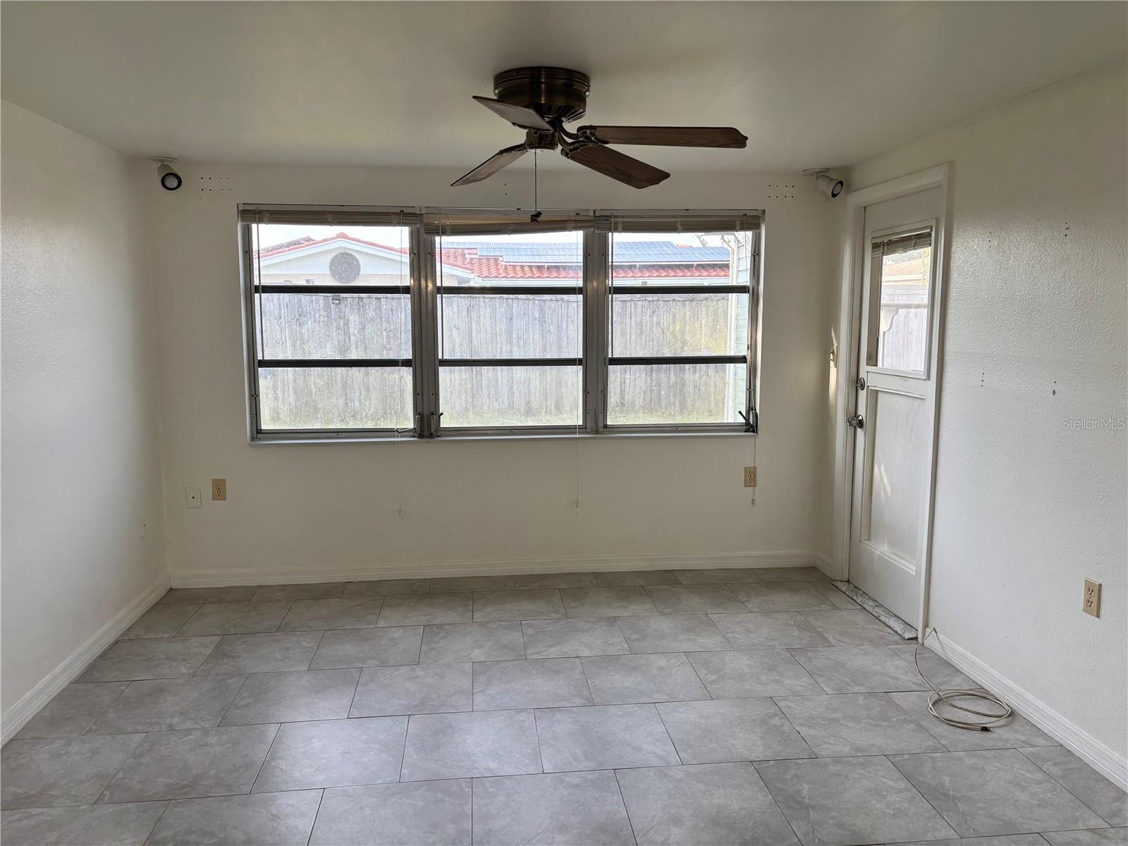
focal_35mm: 26
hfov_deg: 67.3
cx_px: 564
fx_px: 847
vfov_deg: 53.1
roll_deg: +0.1
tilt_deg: -6.7
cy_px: 423
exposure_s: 1/137
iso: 40
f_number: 1.6
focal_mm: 5.96
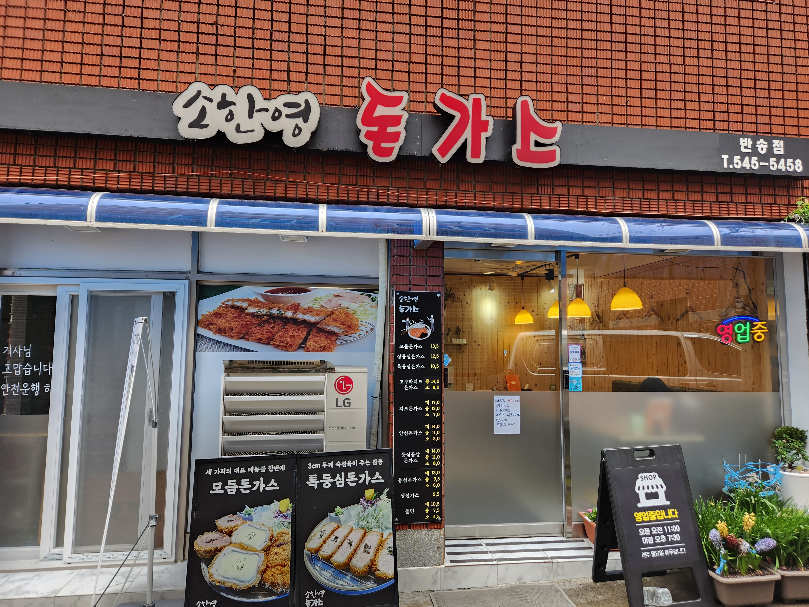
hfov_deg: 73.9
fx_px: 538
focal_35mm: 23
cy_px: 304
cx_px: 404
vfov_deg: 58.9
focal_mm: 5.4
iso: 25
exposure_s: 1/120
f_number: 1.8
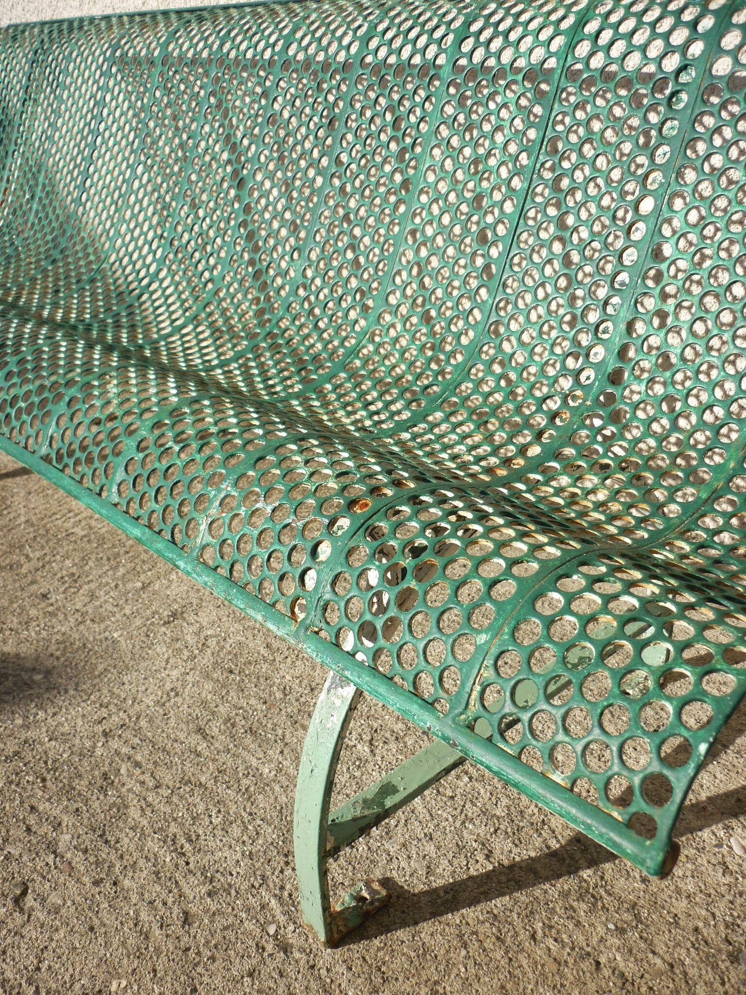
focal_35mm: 33
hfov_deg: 42.9
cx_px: 373
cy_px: 498
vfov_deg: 55.4
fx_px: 948
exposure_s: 1/125
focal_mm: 5.5
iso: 80
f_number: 8
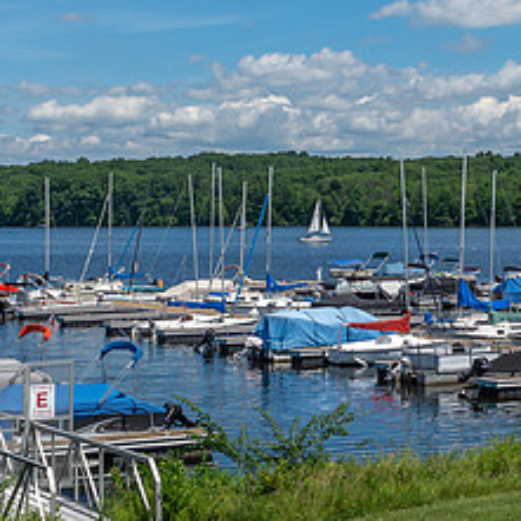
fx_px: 1618
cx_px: 452
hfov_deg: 18.1
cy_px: 56
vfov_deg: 18.0
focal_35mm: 95
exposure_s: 1/400
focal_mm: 22
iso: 100
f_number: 9
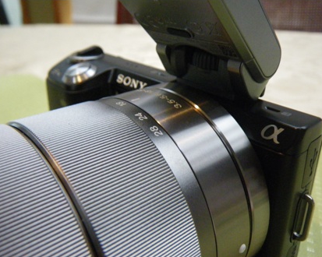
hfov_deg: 50.3
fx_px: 343
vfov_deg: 41.1
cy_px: 130
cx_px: 168
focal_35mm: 36
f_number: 3.8
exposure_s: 1/50
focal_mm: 6.1
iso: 800
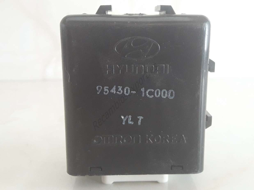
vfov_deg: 49.7
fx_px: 205
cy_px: 95
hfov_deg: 63.5
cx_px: 127
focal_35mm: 28
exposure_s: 1/25
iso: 160
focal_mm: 3.7
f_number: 1.9
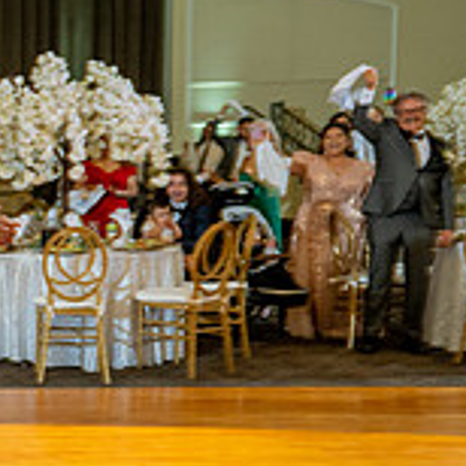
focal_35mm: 77
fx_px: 1173
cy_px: 280
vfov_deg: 22.4
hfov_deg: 18.1
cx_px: -357
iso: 800
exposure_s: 1/80
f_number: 4
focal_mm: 24
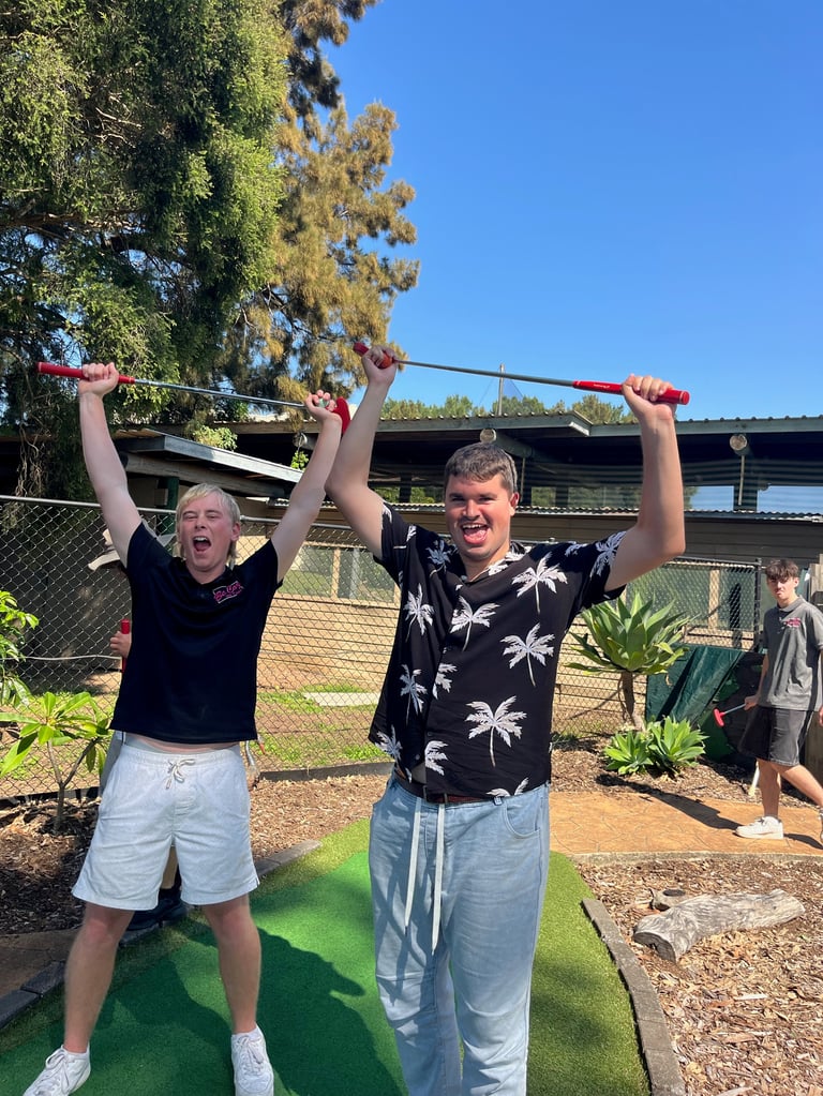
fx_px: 824
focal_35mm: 26
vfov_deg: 67.3
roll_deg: -4.0
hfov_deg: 53.1
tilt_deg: +3.4
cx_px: 412
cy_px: 548
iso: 50
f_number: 1.6
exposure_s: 1/1404
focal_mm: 5.1
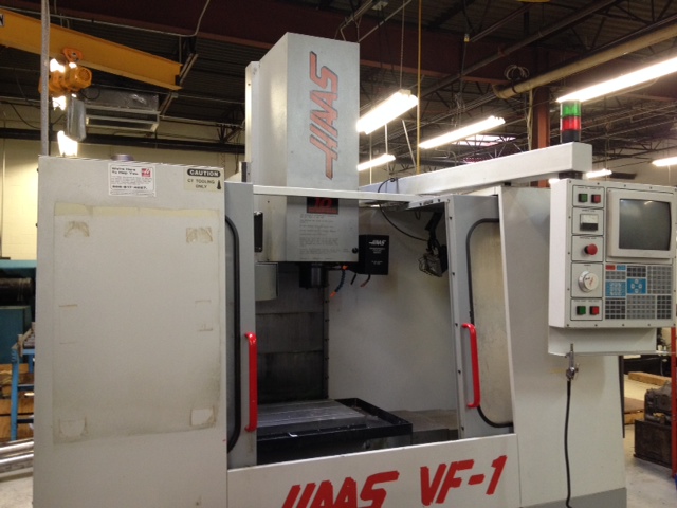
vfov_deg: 40.7
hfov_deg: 52.6
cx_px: 338
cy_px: 254
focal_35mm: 35
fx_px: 685
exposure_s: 1/20
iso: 160
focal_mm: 4.28
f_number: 2.4
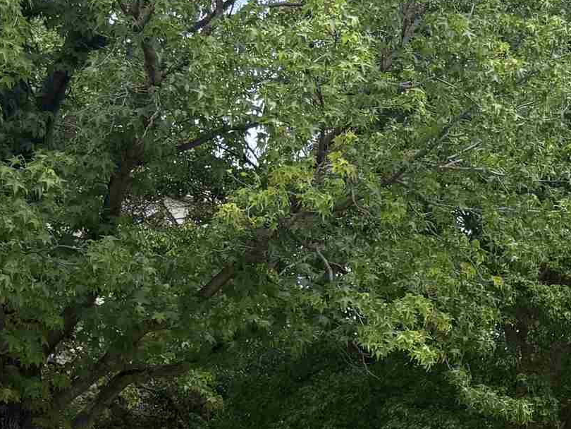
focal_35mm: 91
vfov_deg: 15.8
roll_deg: +0.3
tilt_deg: +2.7
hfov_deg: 18.1
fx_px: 1502
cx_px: 956
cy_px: 477
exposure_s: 1/3021
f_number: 1.78
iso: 100
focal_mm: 6.76
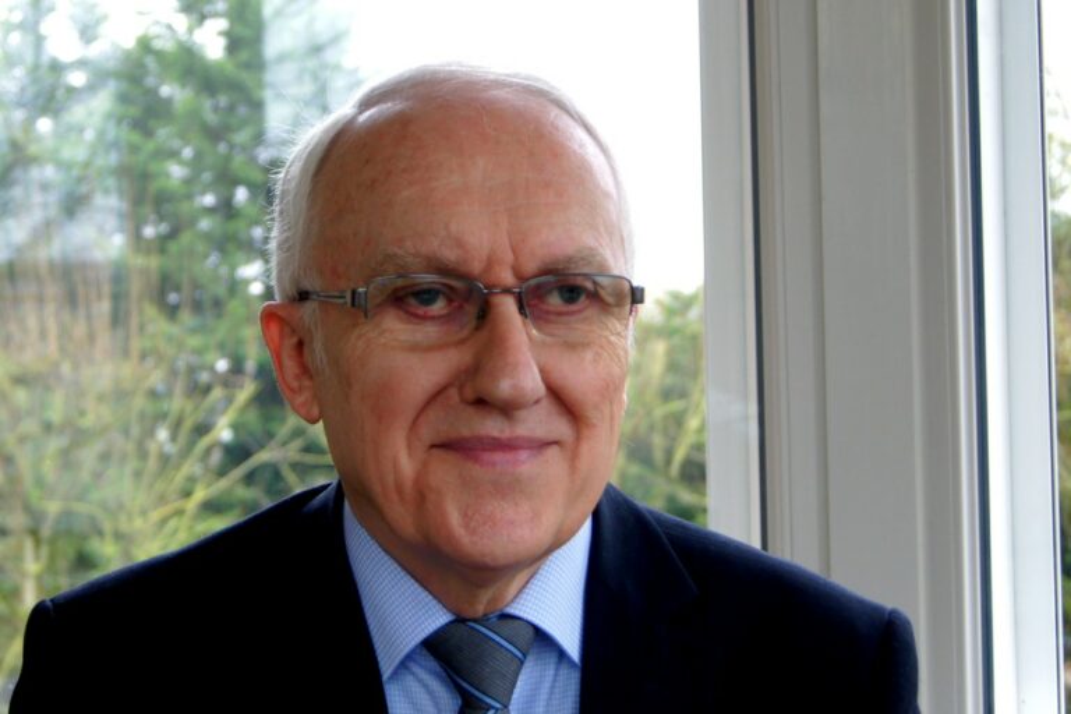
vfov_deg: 25.8
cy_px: 357
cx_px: 536
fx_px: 1562
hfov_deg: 37.9
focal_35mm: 52
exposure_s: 1/60
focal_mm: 35
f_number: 5
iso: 250
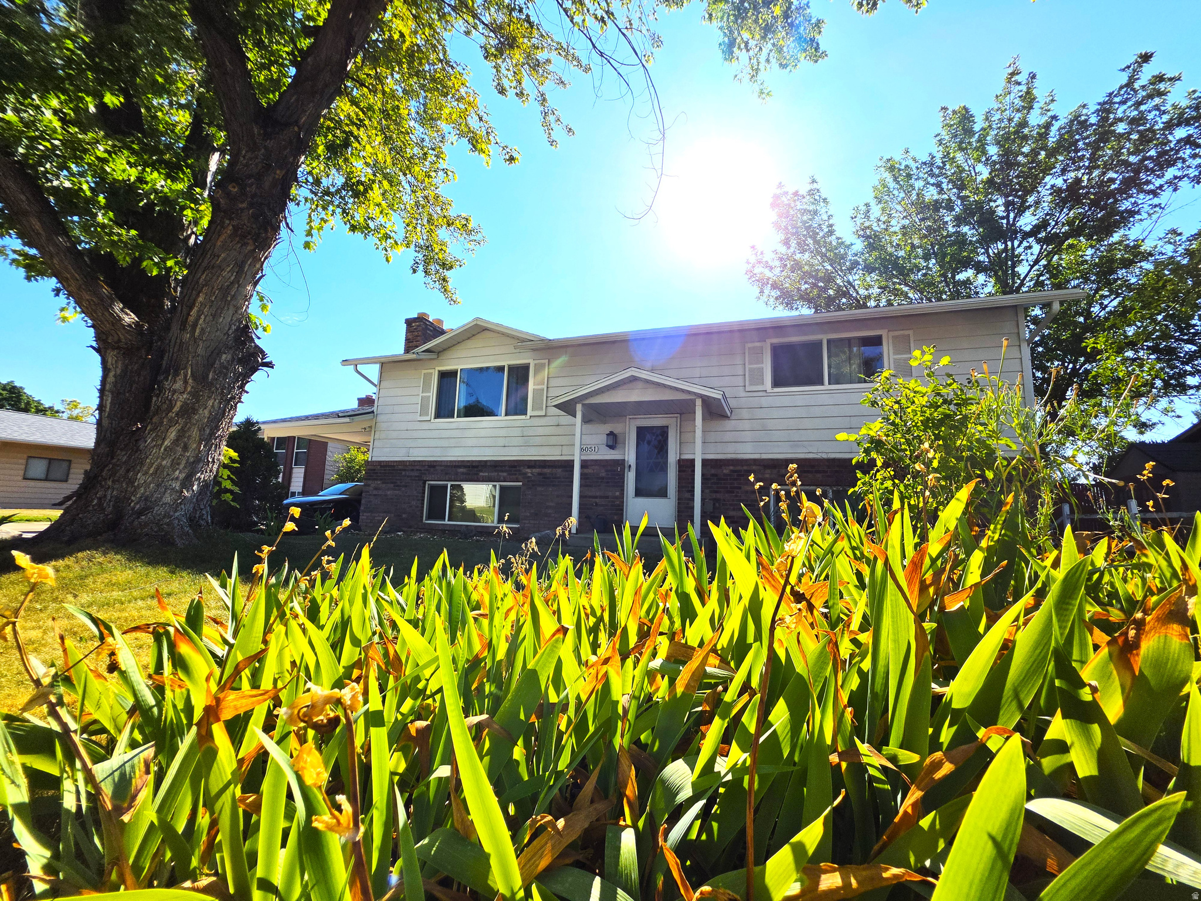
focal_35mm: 13
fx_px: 451
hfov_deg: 106.2
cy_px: 450
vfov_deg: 89.9
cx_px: 600
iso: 32
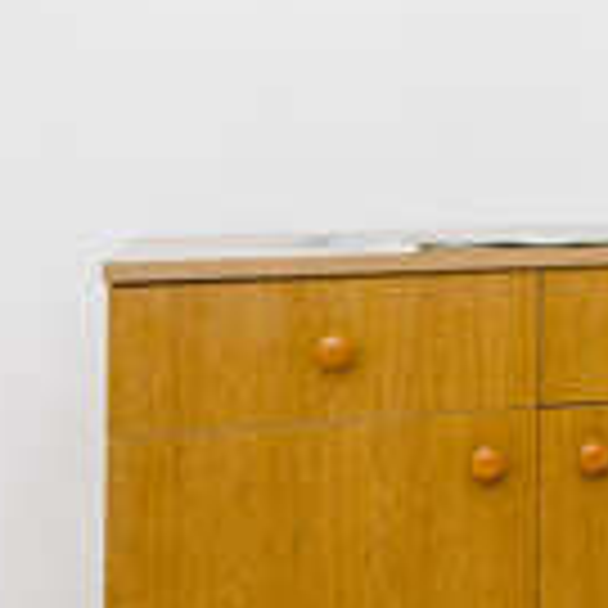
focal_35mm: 94
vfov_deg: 18.1
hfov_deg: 14.5
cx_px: 1302
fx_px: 1876
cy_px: 43
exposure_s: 1/100
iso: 250
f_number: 8
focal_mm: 13
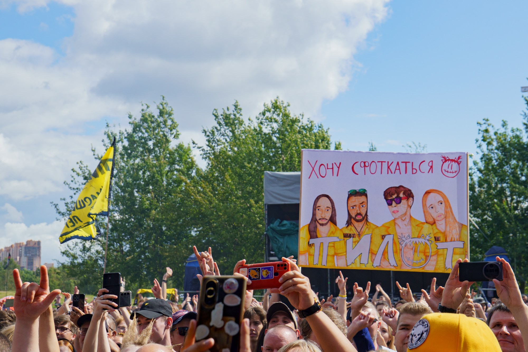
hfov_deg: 28.5
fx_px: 1038
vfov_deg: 19.2
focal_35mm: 71
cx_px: 264
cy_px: 121
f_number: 6.3
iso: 100
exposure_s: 1/640
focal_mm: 36
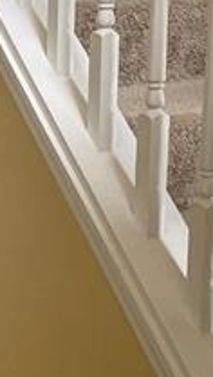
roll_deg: +1.6
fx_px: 1041
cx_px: -153
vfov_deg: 20.5
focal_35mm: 104
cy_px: 153
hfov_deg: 11.0
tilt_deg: -12.5
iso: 100
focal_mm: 4.2
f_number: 1.6
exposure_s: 1/121
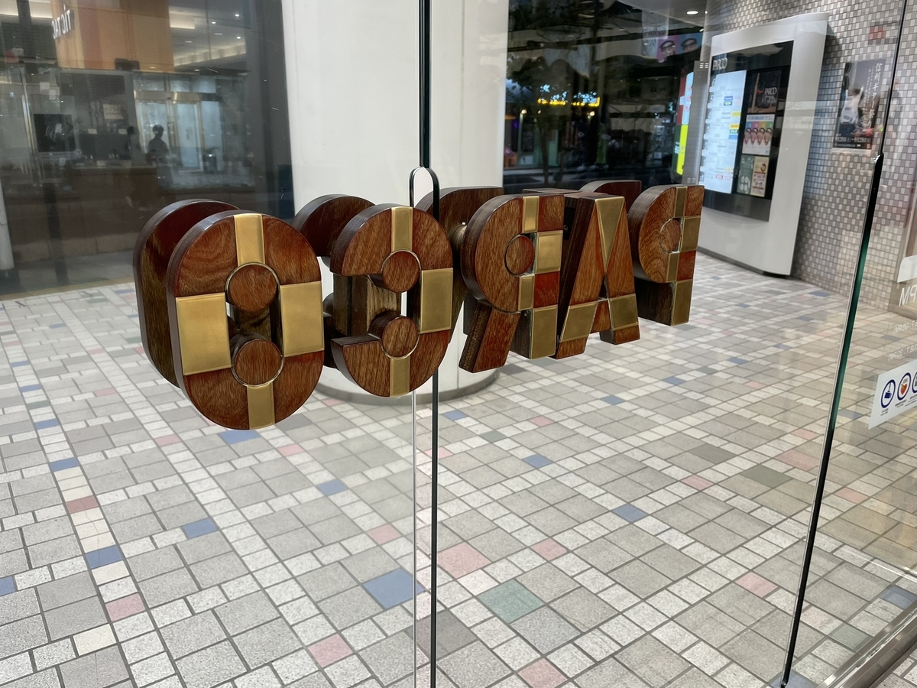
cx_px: 458
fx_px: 689
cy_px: 344
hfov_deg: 67.3
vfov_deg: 53.1
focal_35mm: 26
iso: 80
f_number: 1.6
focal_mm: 4.2
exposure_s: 1/60
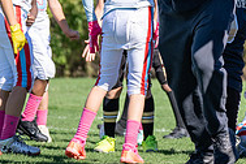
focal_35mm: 339
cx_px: 210
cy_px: -113
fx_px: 2316
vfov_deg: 4.0
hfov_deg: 6.1
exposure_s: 1/1600
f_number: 2.8
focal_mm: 70
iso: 100
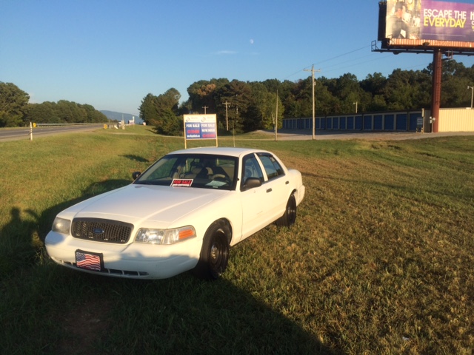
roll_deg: +1.6
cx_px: 237
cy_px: 178
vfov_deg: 48.2
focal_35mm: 29
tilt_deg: -12.7
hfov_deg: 61.7
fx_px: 397
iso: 32
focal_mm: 4.15
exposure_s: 1/1414
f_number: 2.2
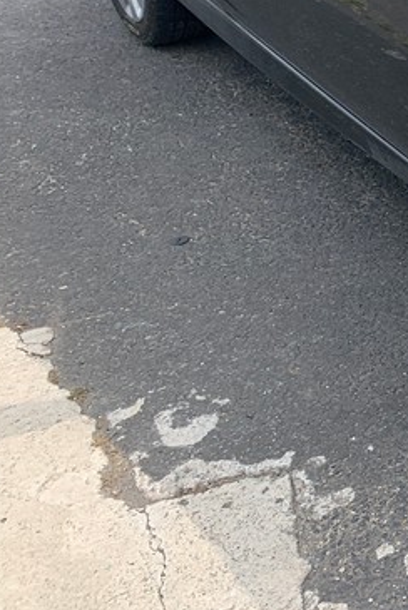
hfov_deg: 15.0
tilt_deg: -24.1
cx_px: 814
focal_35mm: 74
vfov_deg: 26.1
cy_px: 22
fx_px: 1256
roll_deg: +3.0
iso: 25
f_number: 1.8
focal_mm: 4.25
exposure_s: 1/1266
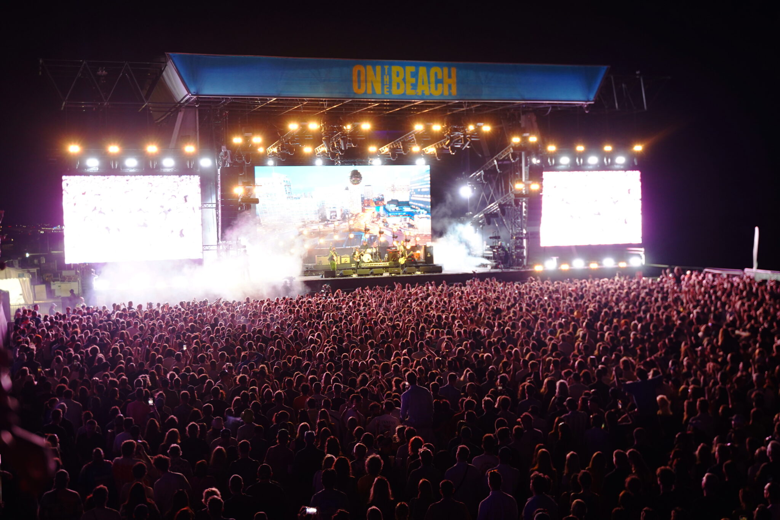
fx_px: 997
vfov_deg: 29.2
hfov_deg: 42.7
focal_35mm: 46
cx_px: 390
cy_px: 260
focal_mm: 46
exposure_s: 1/60
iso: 1600
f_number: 3.2
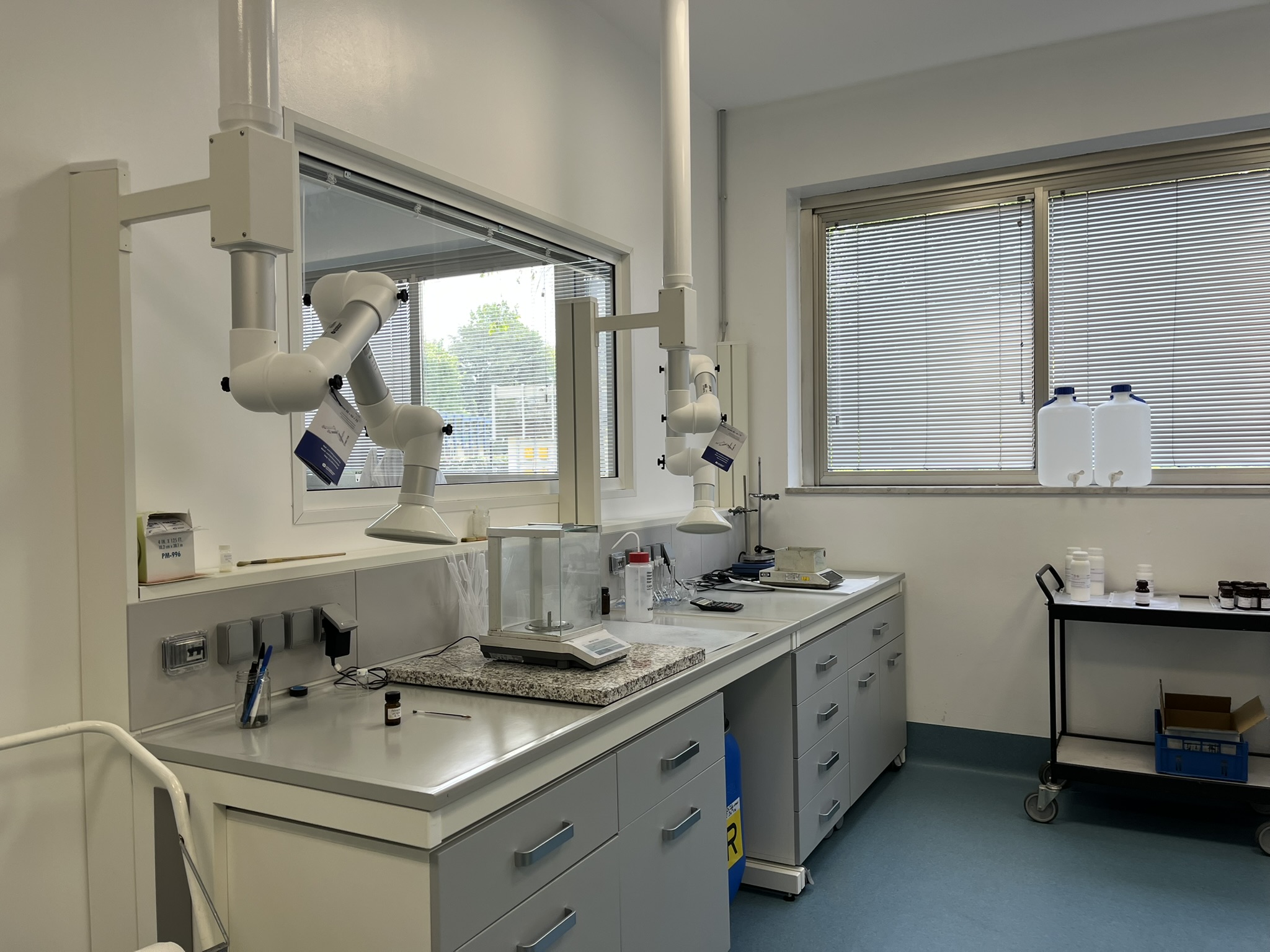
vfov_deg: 53.1
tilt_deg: -1.4
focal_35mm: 26
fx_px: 954
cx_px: 635
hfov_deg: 67.3
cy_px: 476
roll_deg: +1.2
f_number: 1.6
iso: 32
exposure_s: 1/116
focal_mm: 5.1
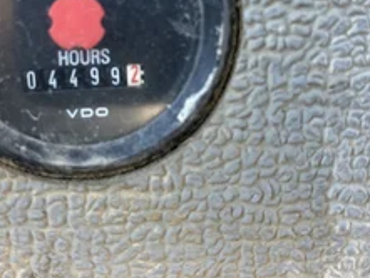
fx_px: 503
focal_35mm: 47
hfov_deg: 40.2
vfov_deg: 30.4
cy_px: 72
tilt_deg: -10.8
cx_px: 146
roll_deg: +1.3
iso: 80
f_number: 1.6
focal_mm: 5.1
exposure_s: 1/121
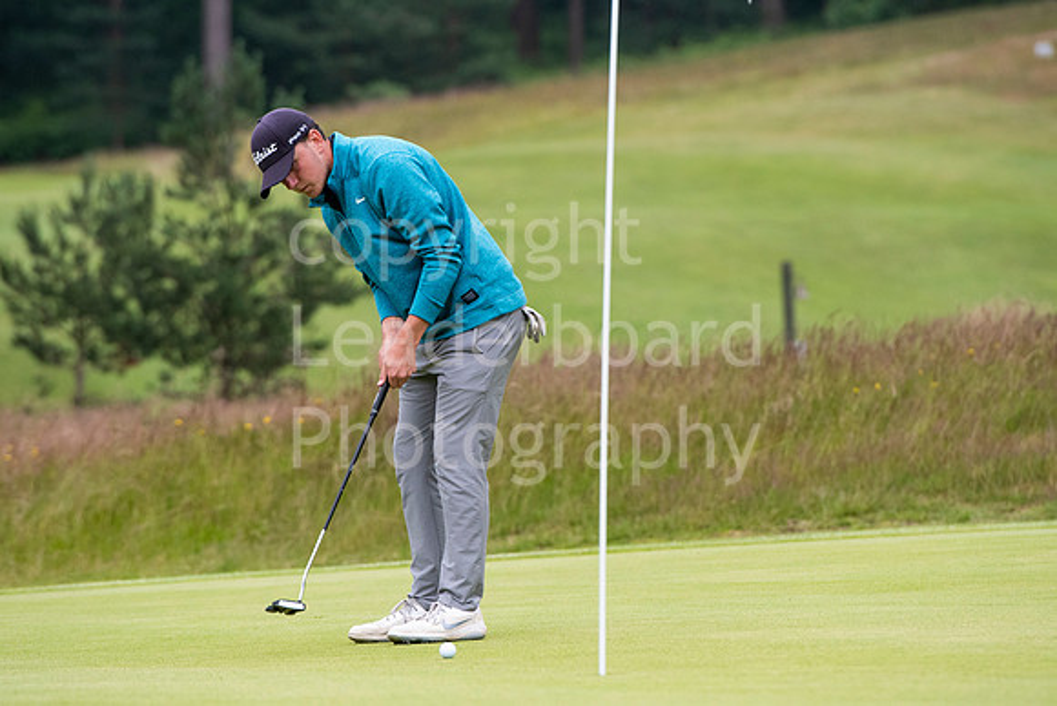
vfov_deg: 4.6
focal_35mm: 300
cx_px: 528
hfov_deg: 6.9
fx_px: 8810
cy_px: 353
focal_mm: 200
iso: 1000
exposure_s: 1/1000
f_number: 4.5
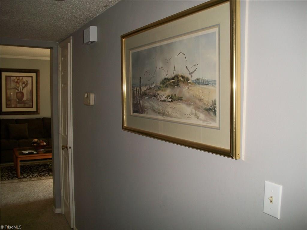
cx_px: 154
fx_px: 284
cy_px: 115
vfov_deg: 44.2
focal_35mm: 32
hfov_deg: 56.8
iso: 80
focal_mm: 5.7
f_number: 2.9
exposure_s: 1/30
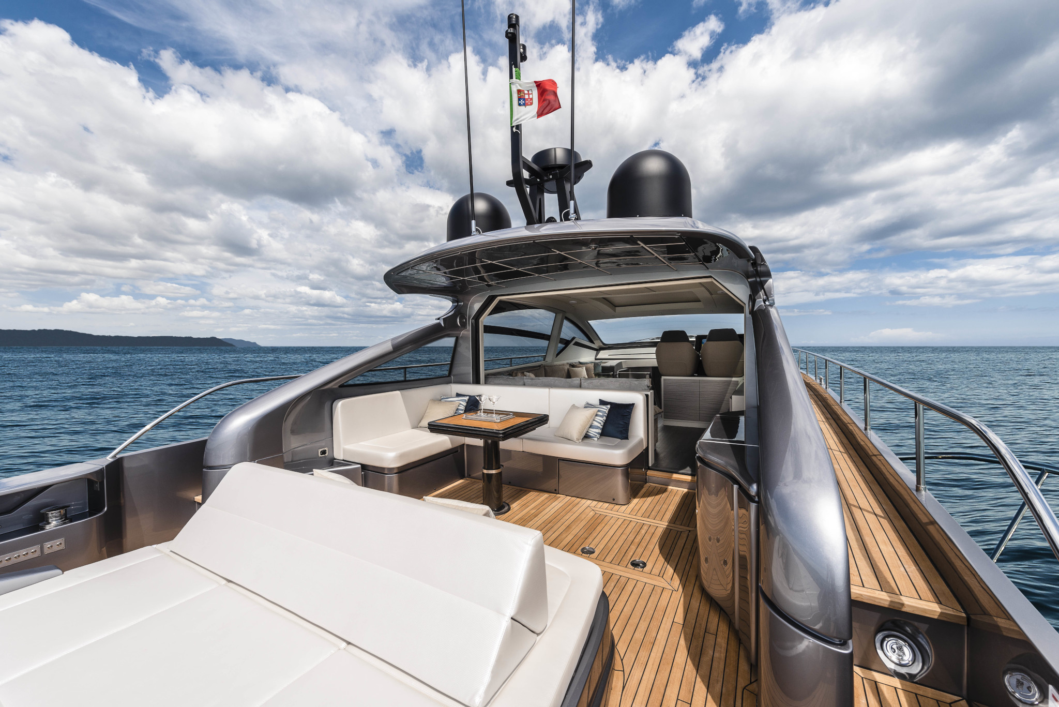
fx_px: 412
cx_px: 530
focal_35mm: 14
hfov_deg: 104.2
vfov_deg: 81.3
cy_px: 354
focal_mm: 14
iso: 100
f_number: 8
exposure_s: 1/500
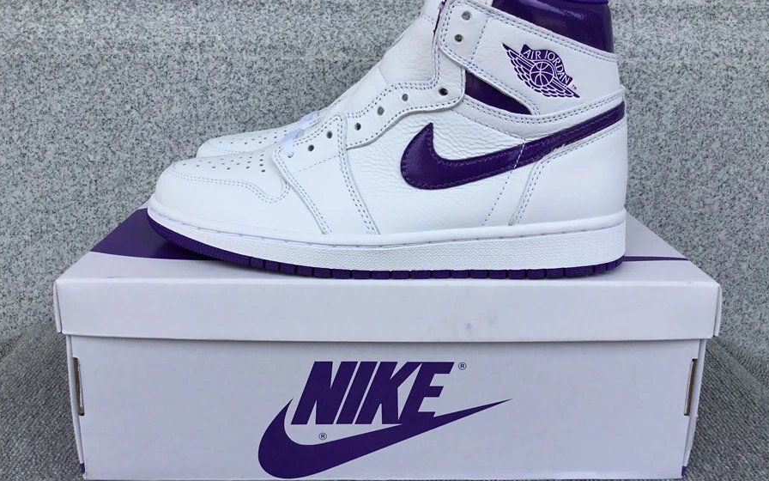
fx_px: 692
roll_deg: -0.4
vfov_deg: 38.2
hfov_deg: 58.1
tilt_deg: -14.8
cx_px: 384
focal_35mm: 33
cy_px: 207
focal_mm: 3.3
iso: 25
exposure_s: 1/776
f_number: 2.4
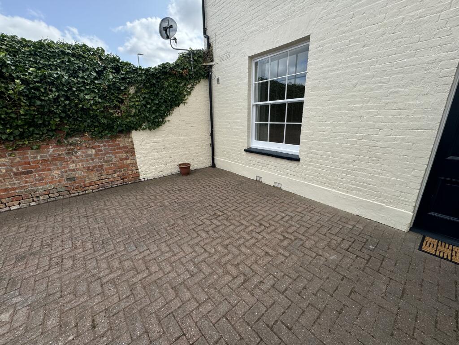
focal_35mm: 14
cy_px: 172
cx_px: 230
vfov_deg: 85.7
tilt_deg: -16.9
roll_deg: +0.9
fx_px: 186
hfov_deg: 102.1
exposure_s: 1/687
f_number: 2.2
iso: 40
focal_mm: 2.22
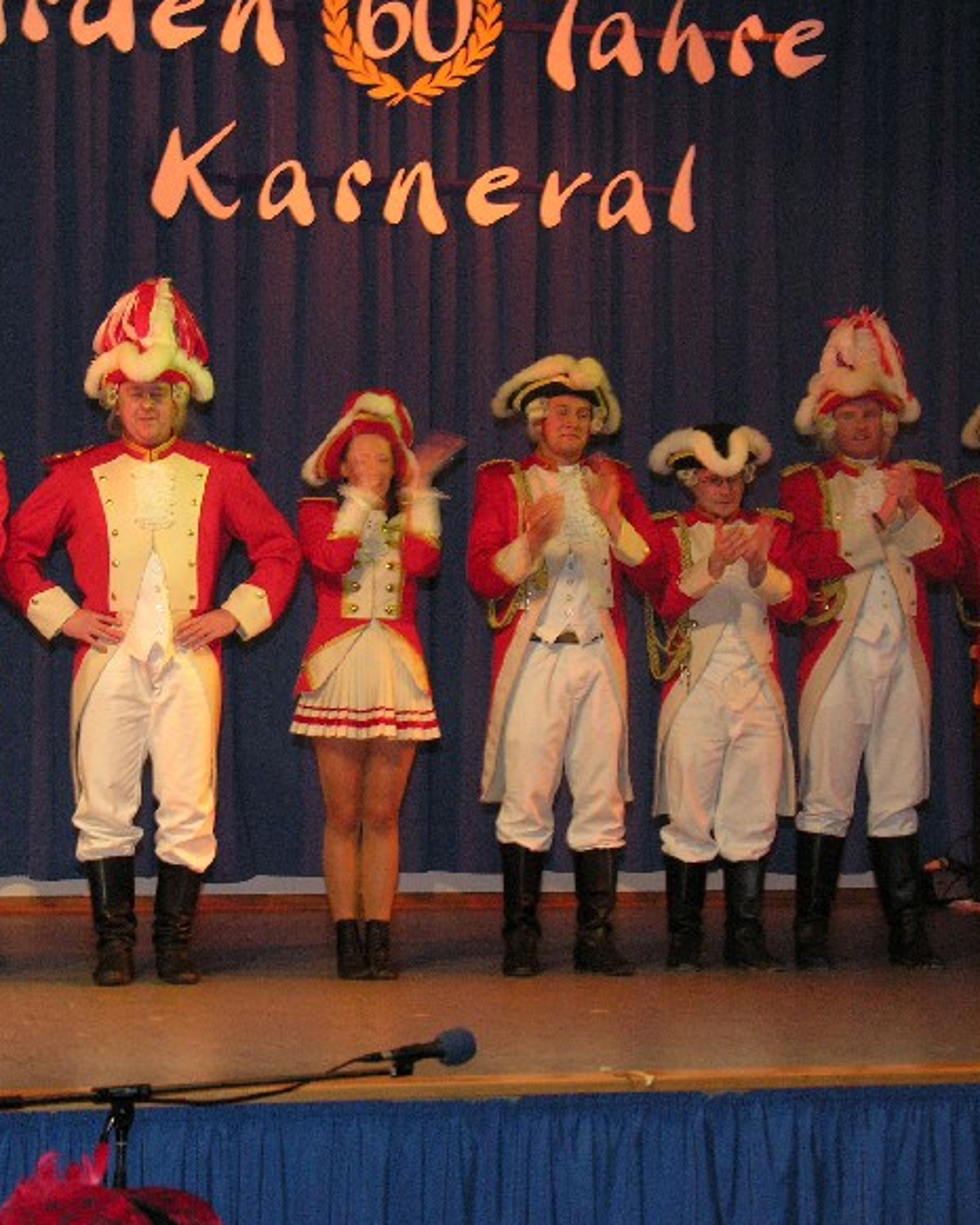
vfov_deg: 22.2
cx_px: 221
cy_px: 628
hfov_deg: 17.7
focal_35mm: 86
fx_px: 3117
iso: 200
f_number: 4
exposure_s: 1/30
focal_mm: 16.4
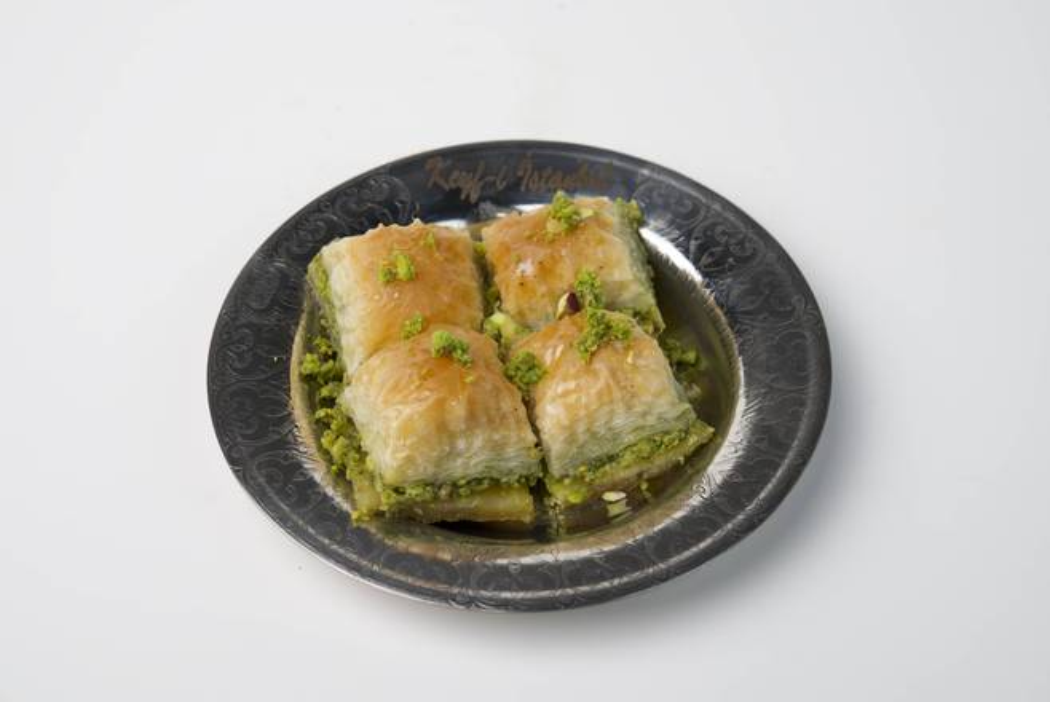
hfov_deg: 28.8
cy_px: 351
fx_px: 2043
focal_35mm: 70
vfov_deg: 19.5
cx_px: 525
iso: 80
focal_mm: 70
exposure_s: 1/20
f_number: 9
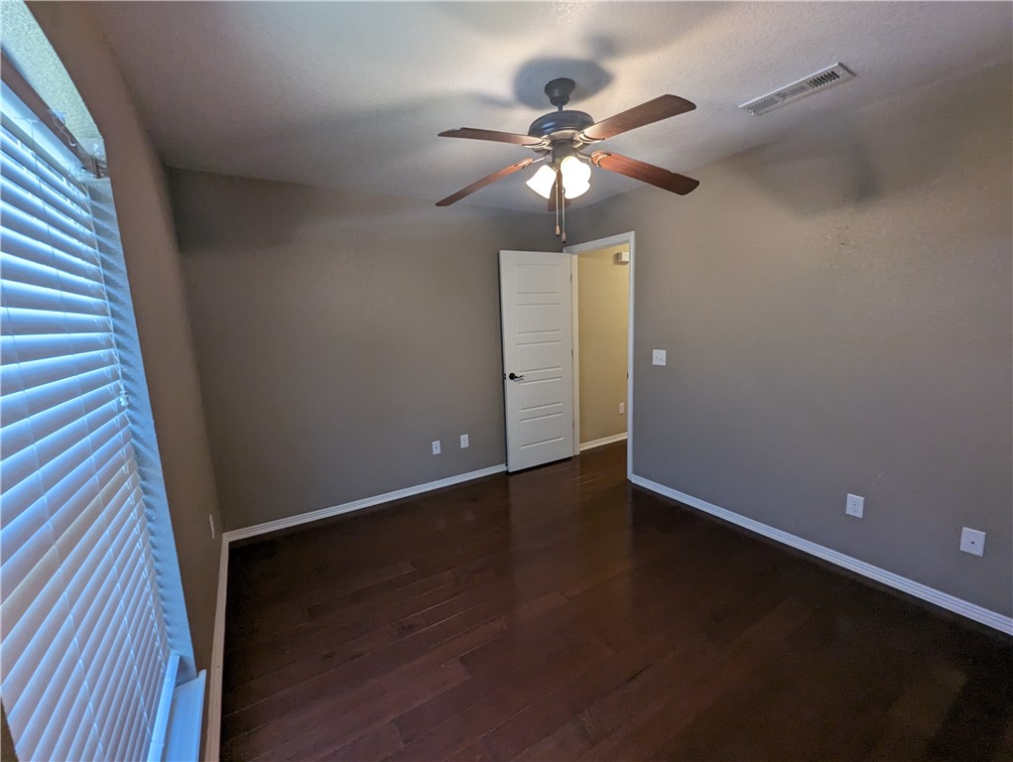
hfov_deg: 106.1
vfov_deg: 90.0
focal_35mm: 13
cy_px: 381
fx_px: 381
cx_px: 506
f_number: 2.2
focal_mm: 1.95
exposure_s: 1/60
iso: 146
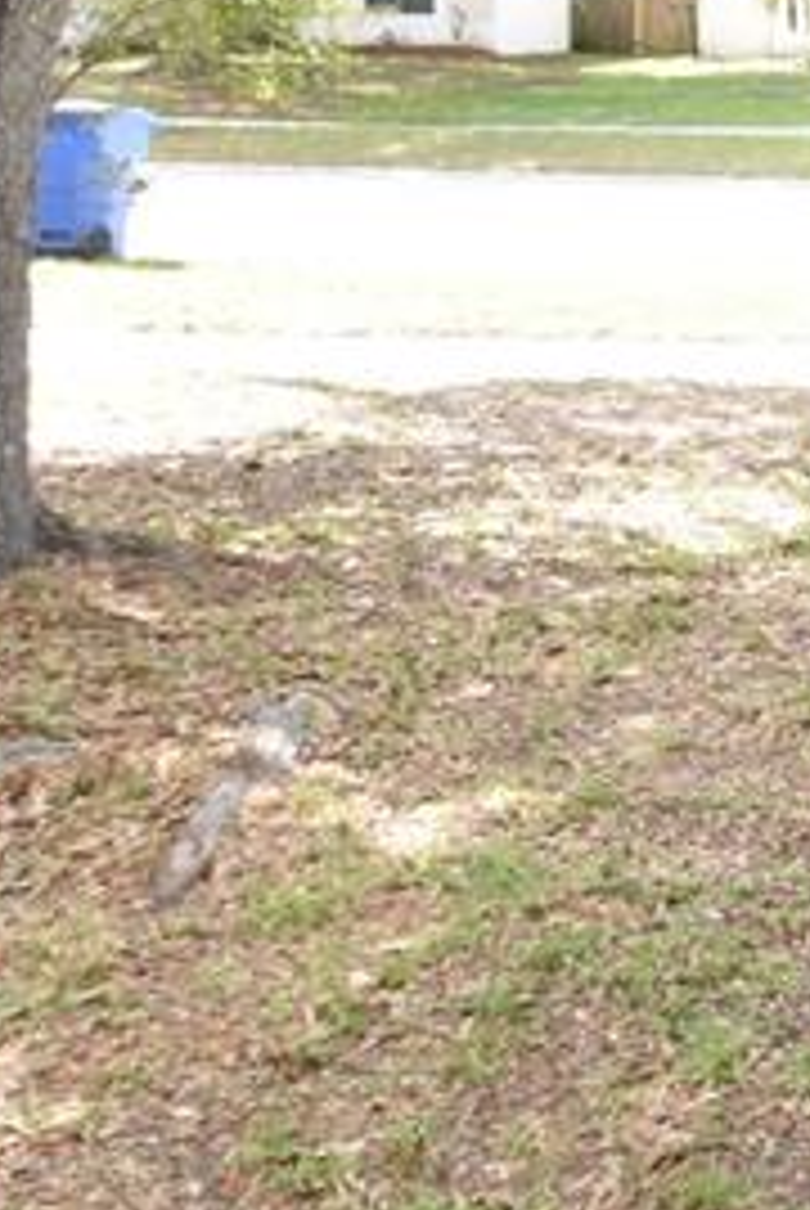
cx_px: 1300
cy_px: 99
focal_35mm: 57
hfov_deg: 19.8
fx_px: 1919
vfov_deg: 33.0
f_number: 6.7
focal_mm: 10
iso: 400
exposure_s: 1/180
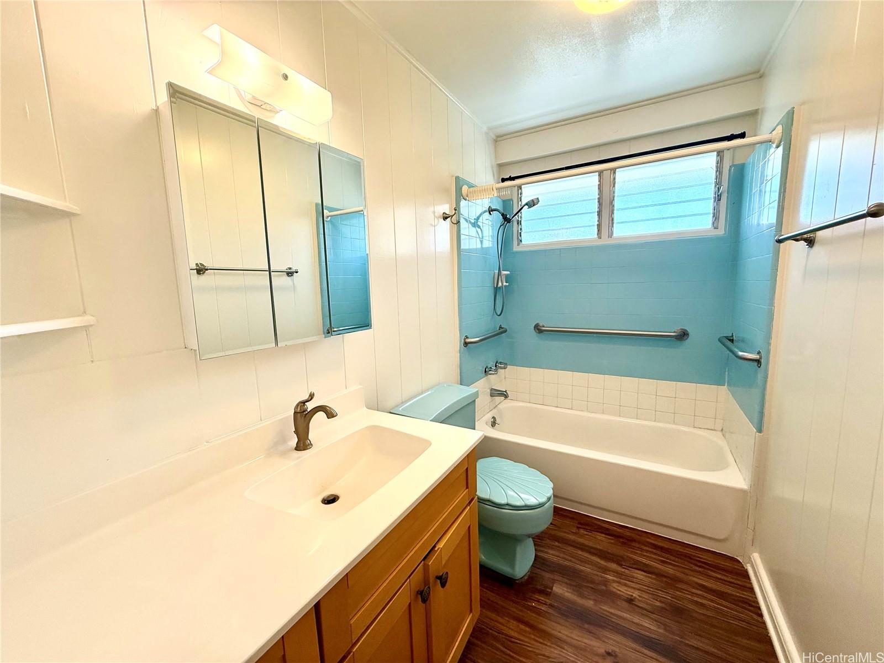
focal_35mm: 14
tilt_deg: -7.1
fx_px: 358
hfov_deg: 102.1
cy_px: 332
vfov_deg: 85.7
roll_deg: +2.0
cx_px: 442
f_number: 2.2
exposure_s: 1/120
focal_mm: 2.22
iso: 125
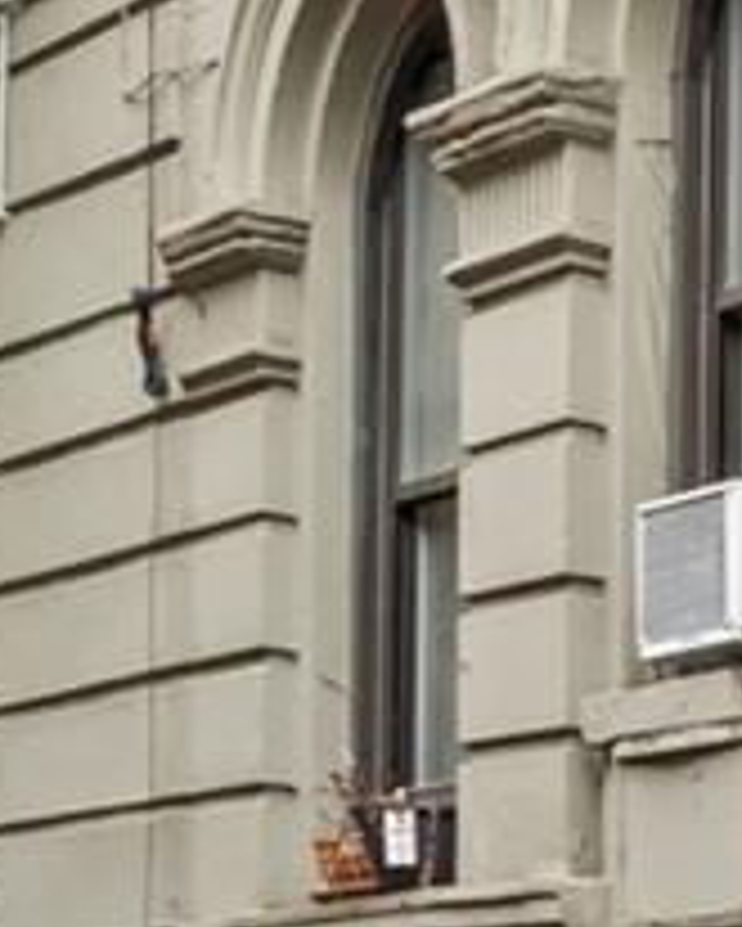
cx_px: 2990
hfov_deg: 8.0
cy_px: 1627
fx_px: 3072
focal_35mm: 112
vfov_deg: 15.1
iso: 250
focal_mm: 12
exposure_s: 1/30
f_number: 9.5
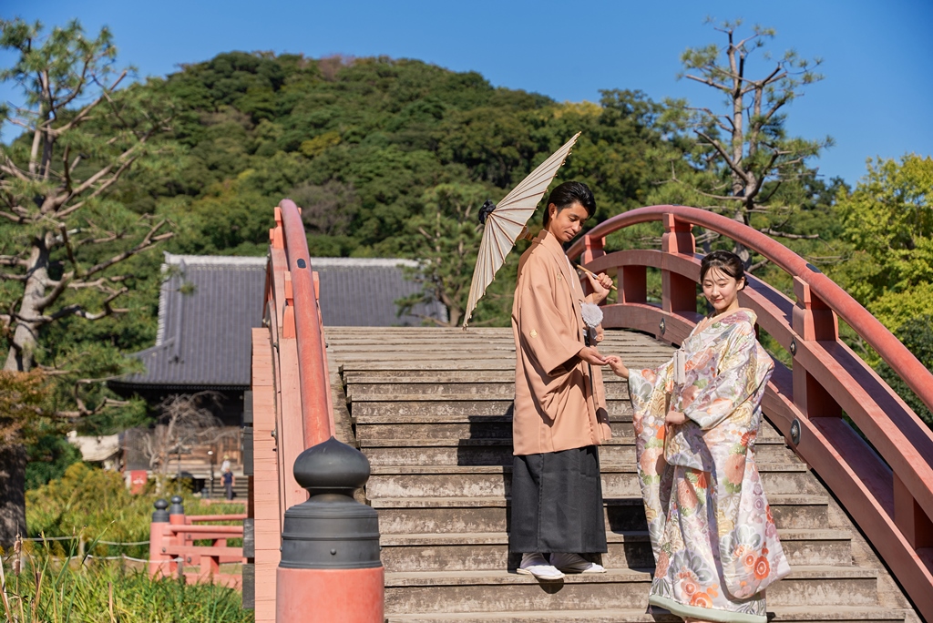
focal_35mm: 60
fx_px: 1566
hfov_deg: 33.2
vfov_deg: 22.5
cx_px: 466
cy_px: 312
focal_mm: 60.4
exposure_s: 1/3200
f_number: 3.5
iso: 80
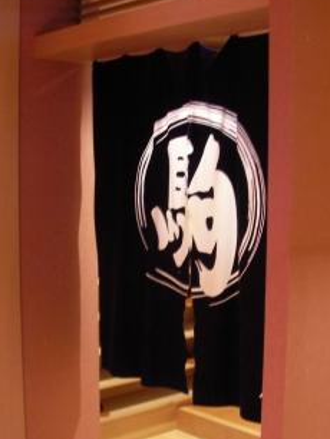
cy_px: 277
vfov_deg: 32.0
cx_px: 171
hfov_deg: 24.4
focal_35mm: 60
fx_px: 762
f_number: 3.5
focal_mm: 6.3
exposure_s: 1/2
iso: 155
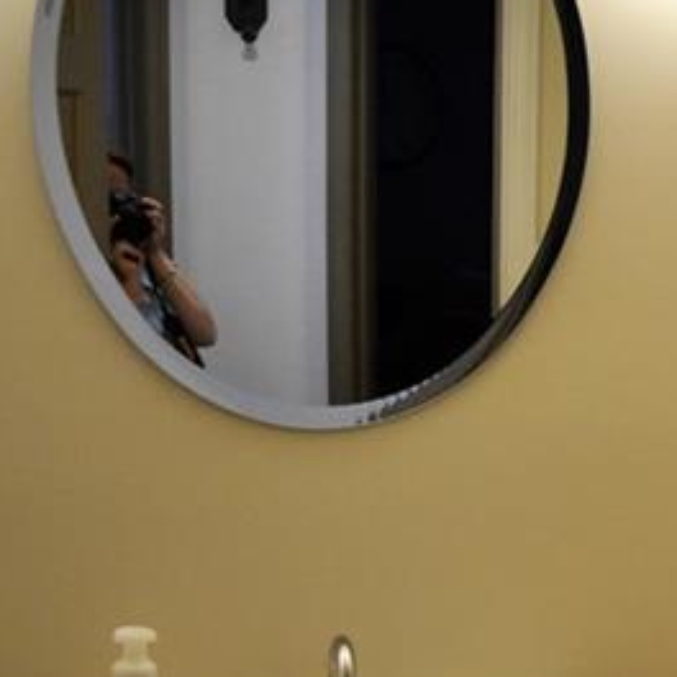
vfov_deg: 19.2
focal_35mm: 89
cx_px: 1264
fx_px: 1969
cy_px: 600
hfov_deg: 16.1
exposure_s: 1/60
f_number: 3.5
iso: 450
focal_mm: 18
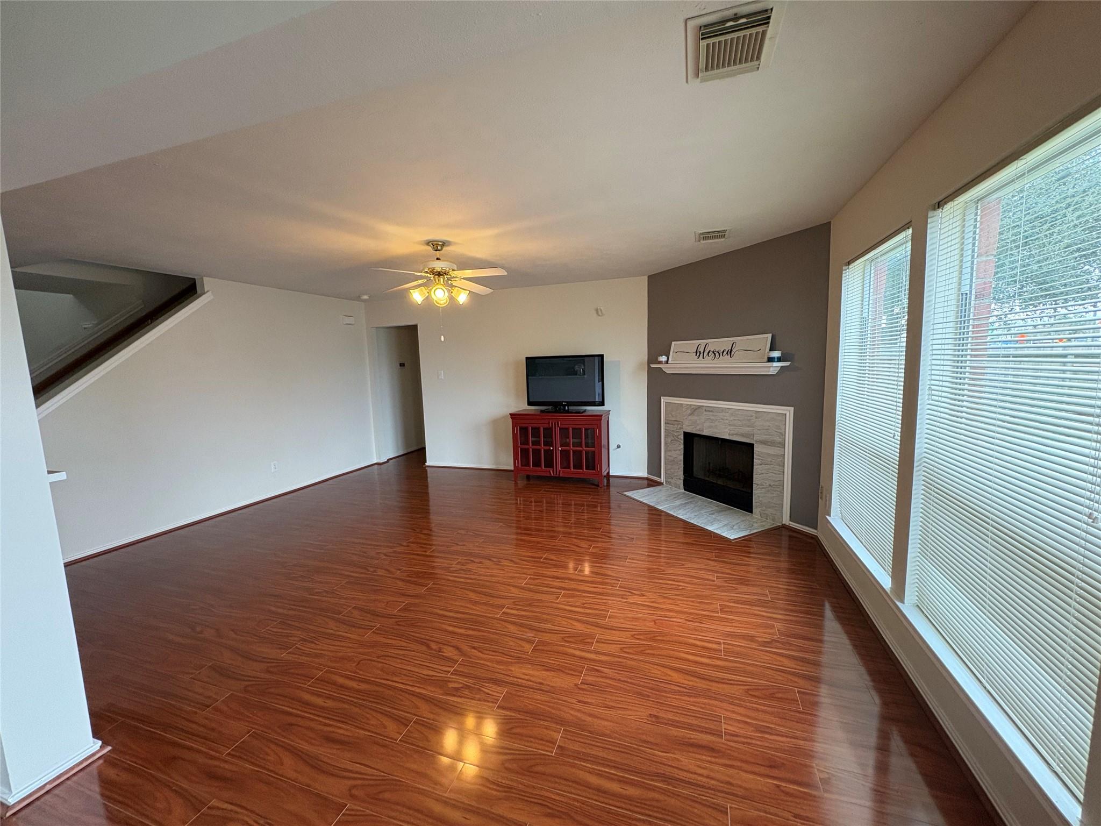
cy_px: 413
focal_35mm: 14
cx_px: 550
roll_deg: +2.3
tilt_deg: -6.3
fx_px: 445
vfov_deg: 85.7
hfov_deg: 102.1
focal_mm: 2.22
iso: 250
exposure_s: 1/120
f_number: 2.2
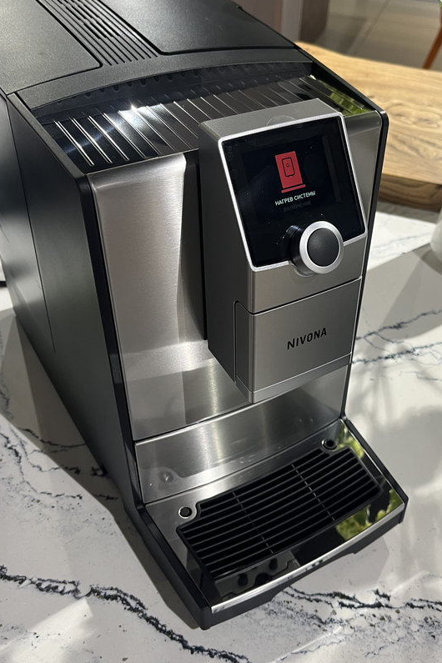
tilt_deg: -42.3
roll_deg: -2.9
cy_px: 341
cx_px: 250
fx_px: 626
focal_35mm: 34
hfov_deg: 38.8
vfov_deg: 55.8
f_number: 1.6
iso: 100
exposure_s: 1/50
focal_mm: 5.1
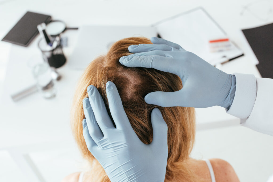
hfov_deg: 39.6
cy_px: 91
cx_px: 136
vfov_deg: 27.0
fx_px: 379
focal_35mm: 50
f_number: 5.6
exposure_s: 1/200
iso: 800
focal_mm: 50
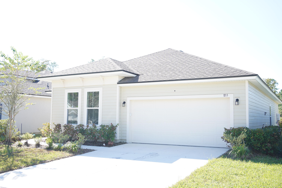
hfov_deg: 54.4
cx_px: 141
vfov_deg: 37.9
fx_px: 274
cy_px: 94
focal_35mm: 35
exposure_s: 1/60
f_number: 7.1
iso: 100
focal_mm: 35
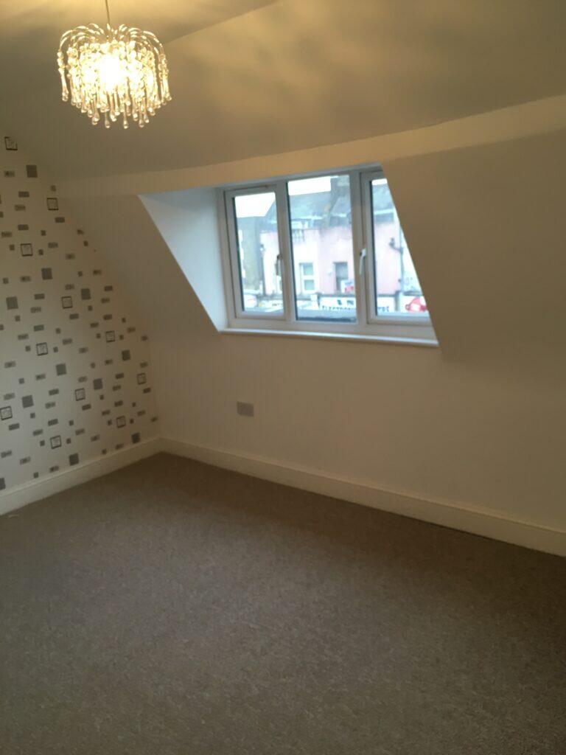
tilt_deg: -12.7
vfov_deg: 61.7
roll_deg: +3.9
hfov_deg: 48.2
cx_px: 283
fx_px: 632
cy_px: 378
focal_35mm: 29
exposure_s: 1/33
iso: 50
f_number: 2.2
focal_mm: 4.15
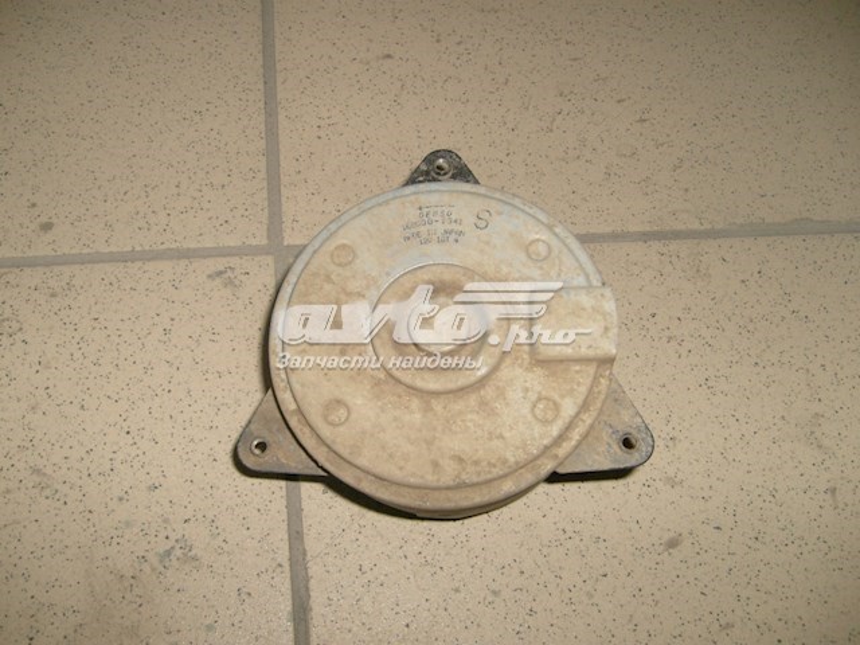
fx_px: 870
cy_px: 322
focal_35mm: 35
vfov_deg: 40.7
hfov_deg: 52.6
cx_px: 430
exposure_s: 1/45
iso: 100
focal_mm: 5.8
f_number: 2.8
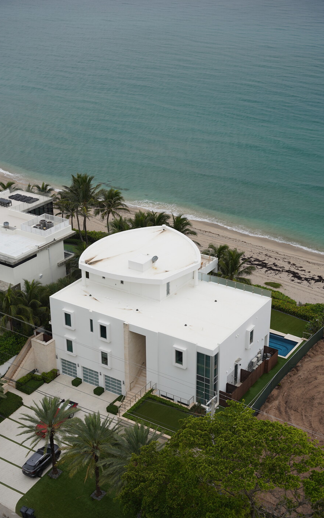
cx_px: 149
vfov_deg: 38.9
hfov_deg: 24.9
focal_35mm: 52
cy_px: 258
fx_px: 734
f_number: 5
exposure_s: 1/250
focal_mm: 49.9
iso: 100
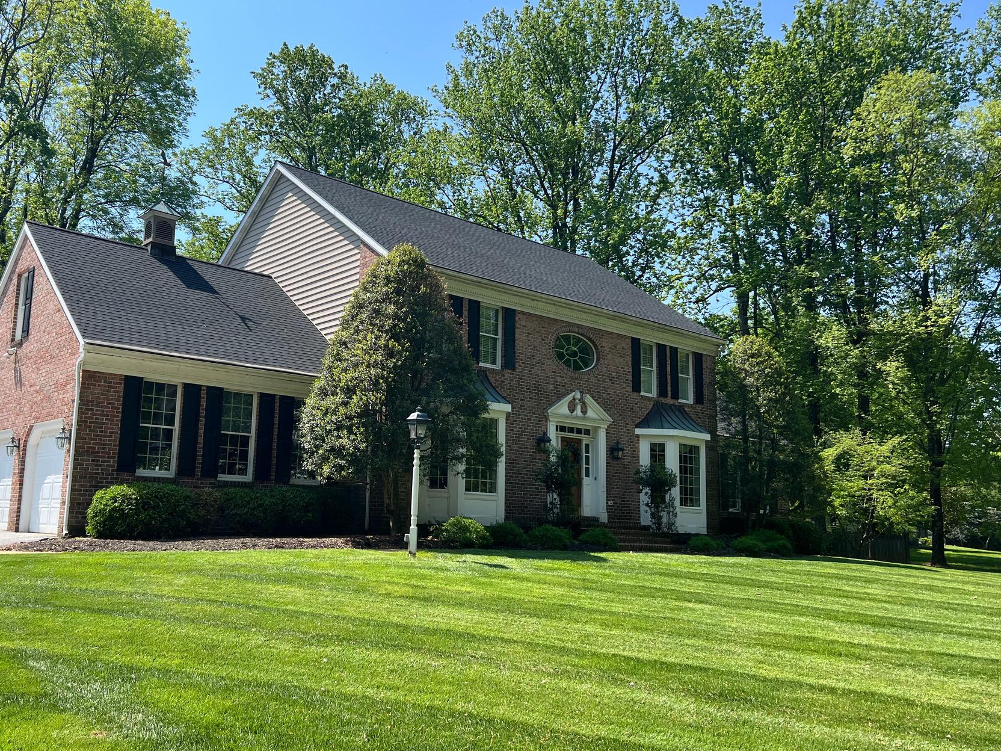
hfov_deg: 56.5
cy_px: 378
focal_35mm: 32
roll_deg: -2.4
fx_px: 925
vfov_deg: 44.2
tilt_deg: +9.3
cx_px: 408
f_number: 1.5
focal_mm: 5.7
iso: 50
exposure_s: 1/1901
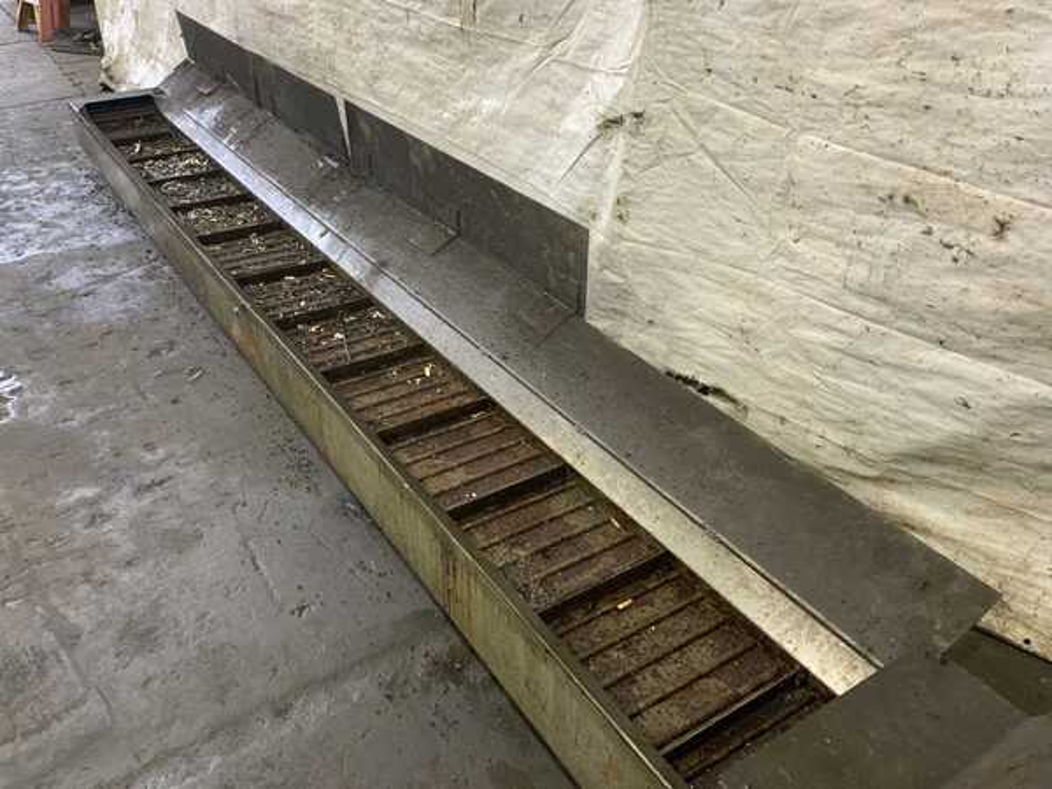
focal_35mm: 29
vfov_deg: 48.2
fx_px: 881
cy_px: 394
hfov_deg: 61.7
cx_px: 526
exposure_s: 1/60
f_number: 1.8
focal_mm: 3
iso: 125
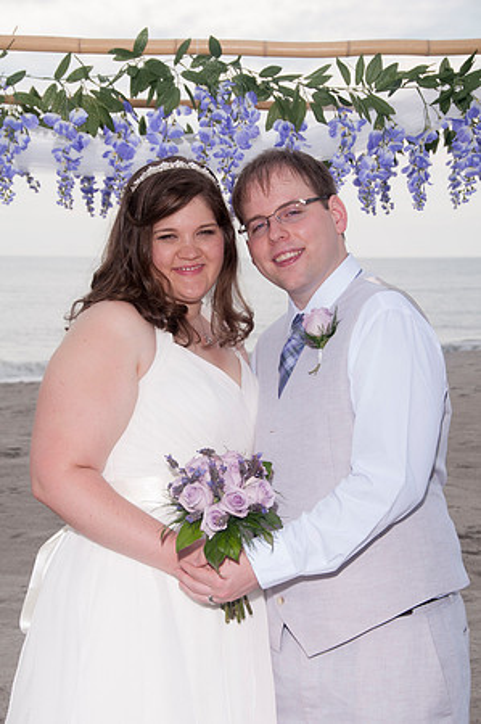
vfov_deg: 24.6
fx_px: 1657
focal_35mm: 82
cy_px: 362
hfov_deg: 16.5
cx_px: 240
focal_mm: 55
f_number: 10
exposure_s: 1/250
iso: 100
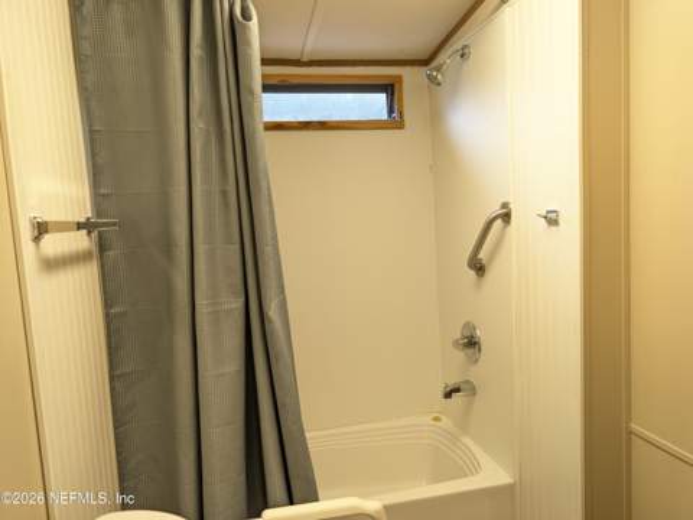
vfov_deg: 56.8
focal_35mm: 24
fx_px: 480
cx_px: 346
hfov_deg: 71.6
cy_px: 260
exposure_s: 1/120
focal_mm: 6.9
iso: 223
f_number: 1.68
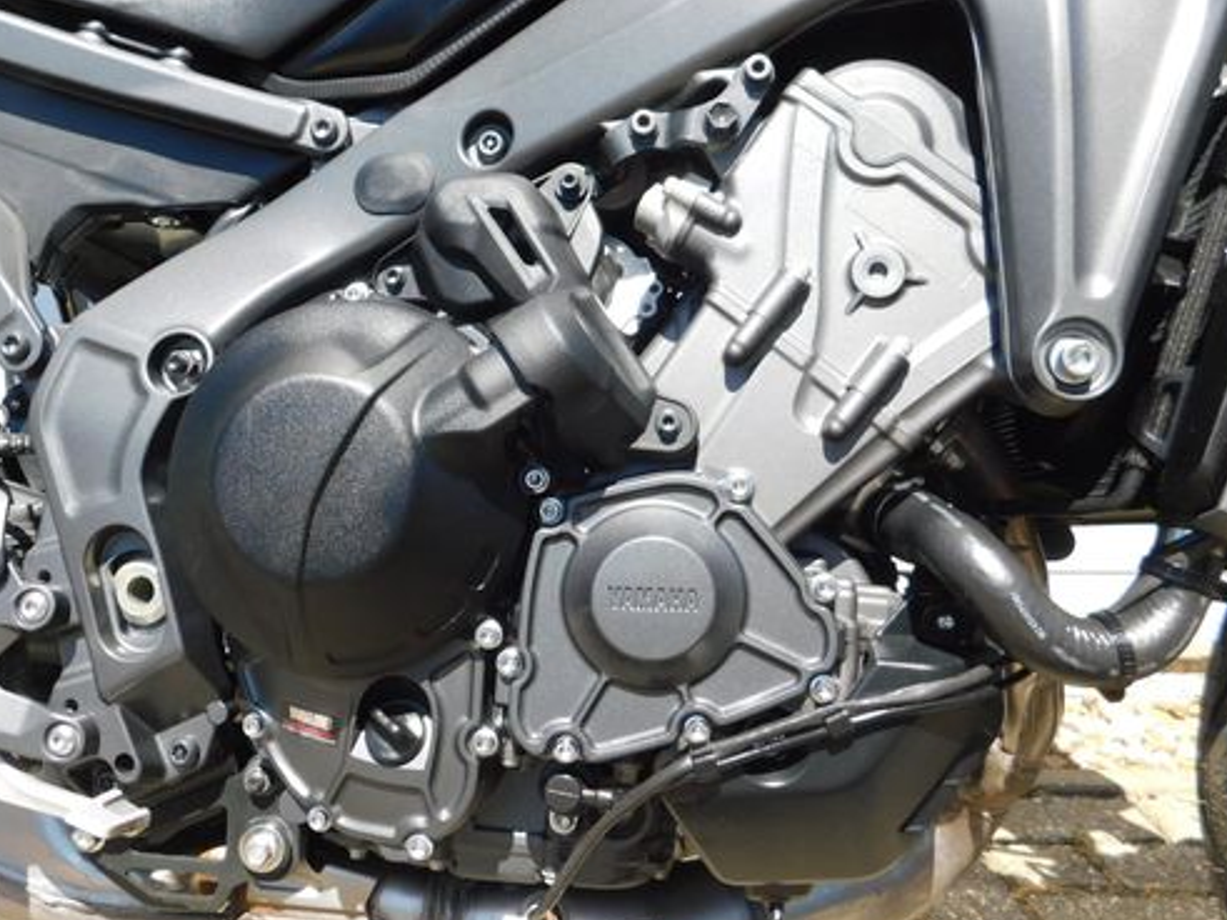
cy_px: 472
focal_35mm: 30
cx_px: 545
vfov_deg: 46.8
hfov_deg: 59.8
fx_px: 1063
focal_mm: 4
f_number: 3
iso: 125
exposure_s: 1/500
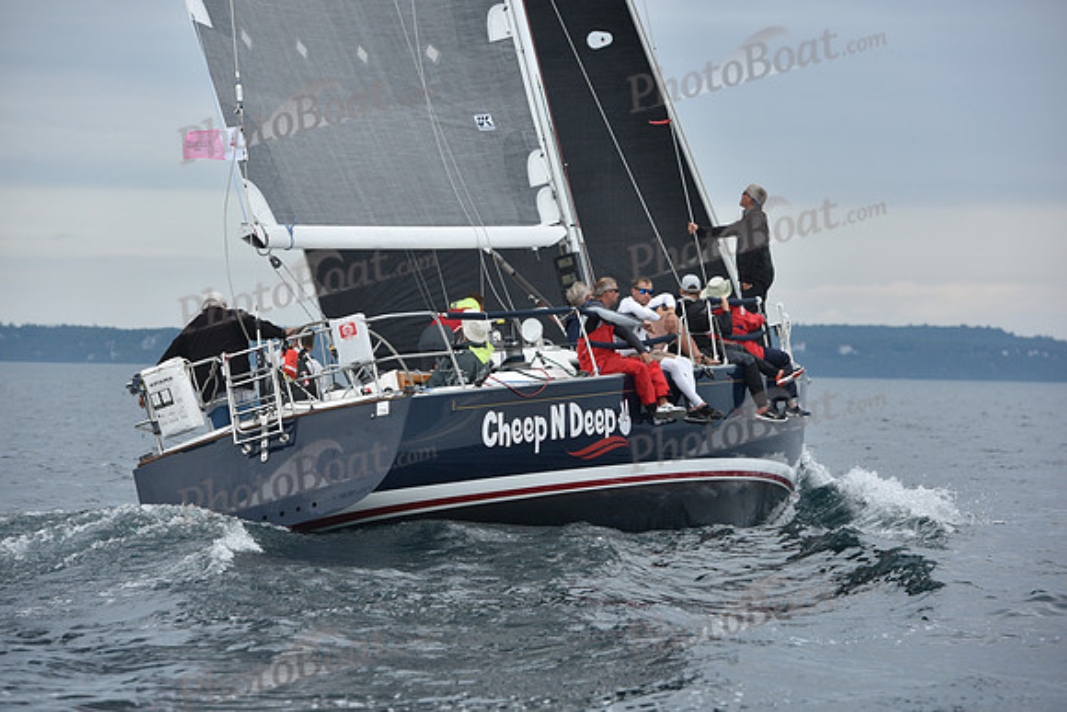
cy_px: 356
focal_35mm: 155
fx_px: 4595
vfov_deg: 8.9
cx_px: 534
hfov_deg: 13.2
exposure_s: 1/800
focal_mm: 155
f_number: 6.3
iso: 250
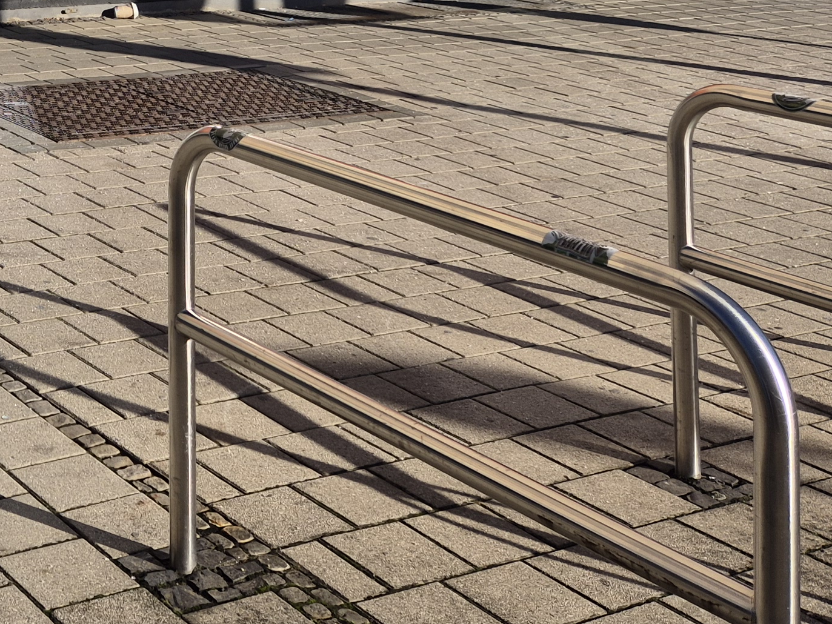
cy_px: -229
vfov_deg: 19.8
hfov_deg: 26.6
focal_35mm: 67
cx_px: -89
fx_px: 1610
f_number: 1.8
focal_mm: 5.4
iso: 25
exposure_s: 1/2856
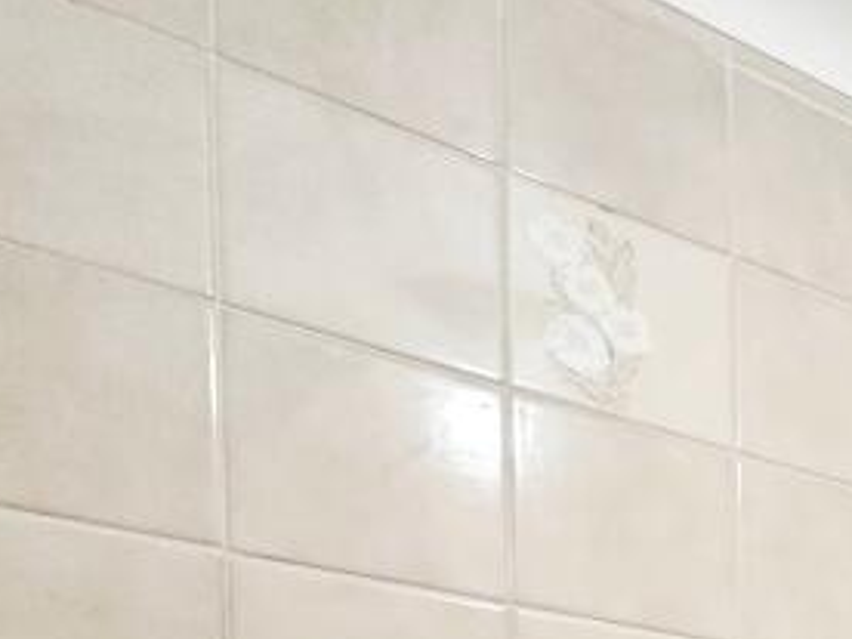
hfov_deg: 24.7
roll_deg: +0.4
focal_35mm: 52
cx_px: 1383
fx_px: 1280
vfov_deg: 20.4
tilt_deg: -3.1
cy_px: 1131
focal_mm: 2.22
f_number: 2.2
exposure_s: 1/50
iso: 200
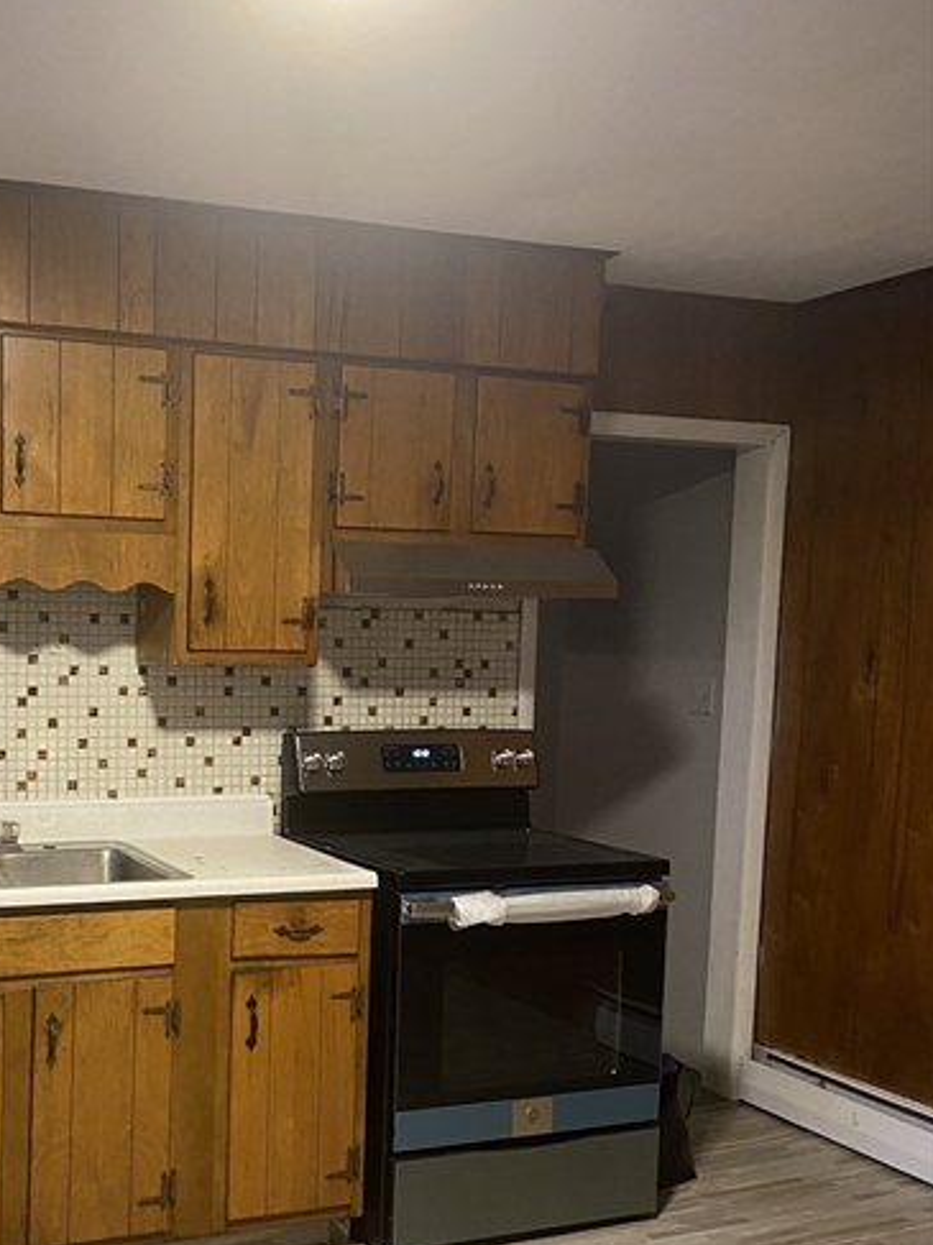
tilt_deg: -3.1
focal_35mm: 41
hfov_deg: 34.2
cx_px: 204
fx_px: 1474
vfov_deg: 45.5
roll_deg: -1.3
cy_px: 746
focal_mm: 4.25
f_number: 1.8
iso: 320
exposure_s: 1/40
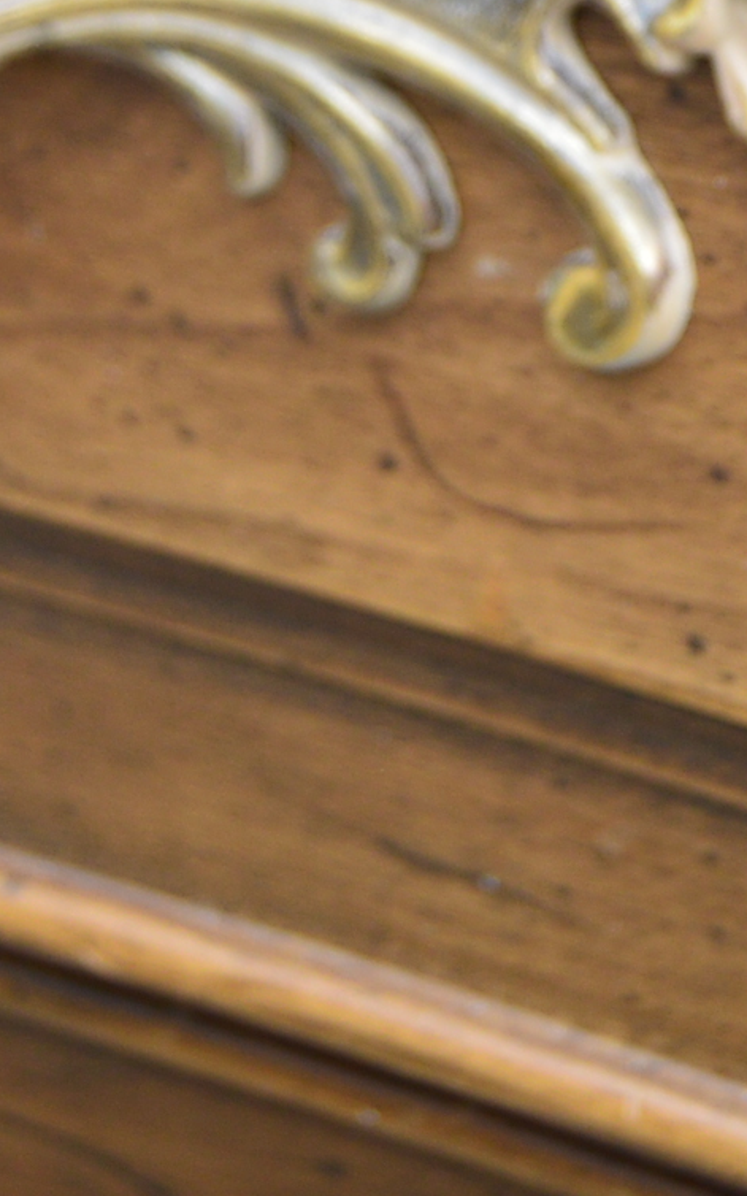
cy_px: -187
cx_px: 254
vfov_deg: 10.6
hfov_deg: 6.7
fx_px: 6354
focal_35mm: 195
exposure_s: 1/200
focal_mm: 32
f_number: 4.5
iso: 200
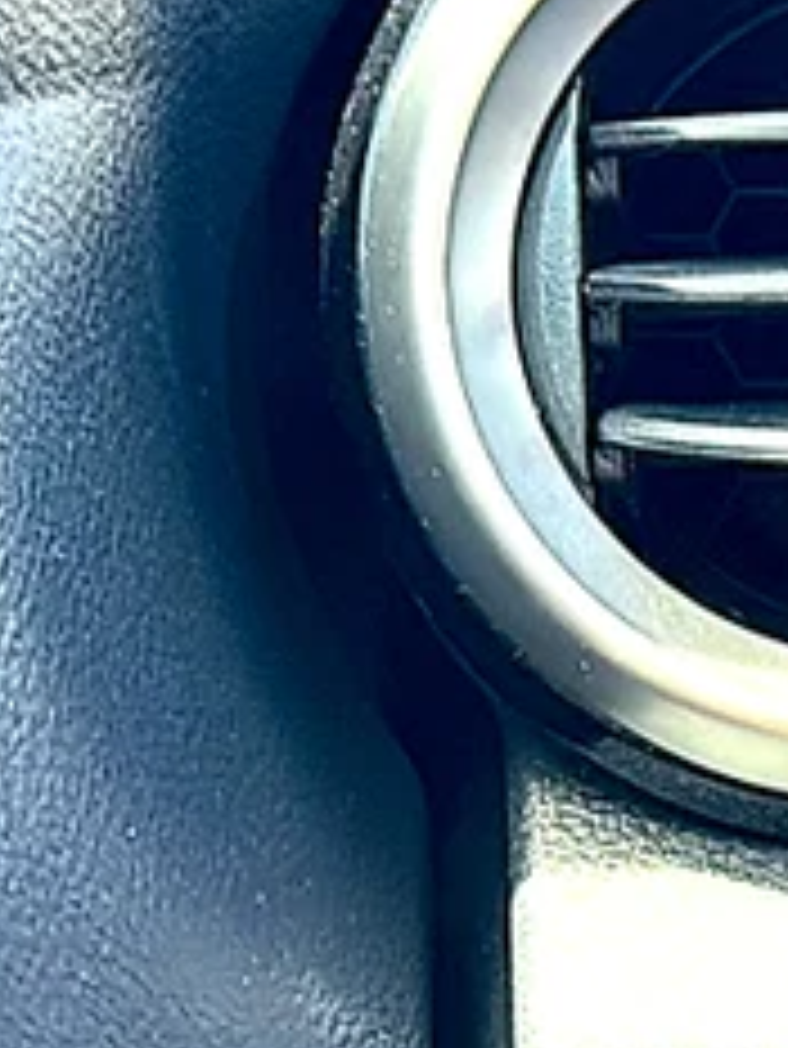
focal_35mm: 99
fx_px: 3002
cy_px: 731
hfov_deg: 13.6
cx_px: 1346
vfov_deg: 19.7
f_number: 1.78
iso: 100
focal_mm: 6.86
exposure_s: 1/78
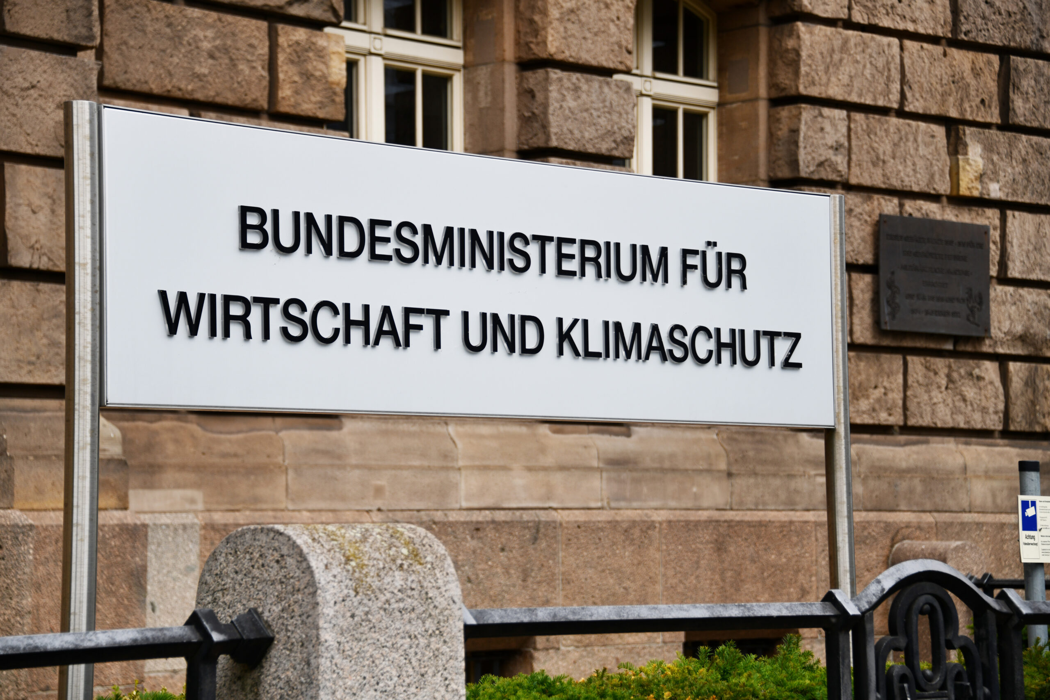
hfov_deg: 20.4
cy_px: 350
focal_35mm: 100
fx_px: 2917
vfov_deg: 13.7
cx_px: 525
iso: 100
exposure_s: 1/800
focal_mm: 100
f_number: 5.3
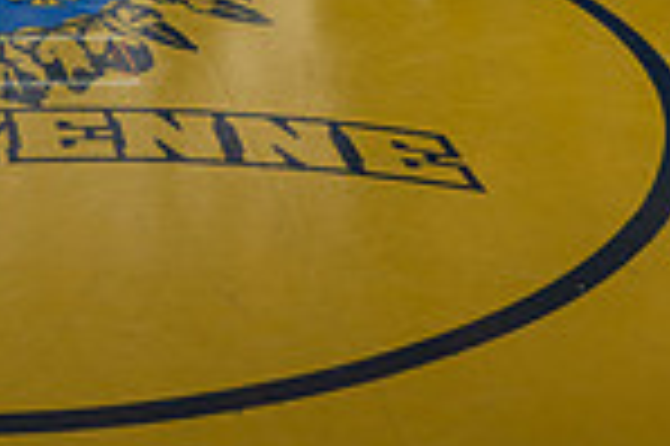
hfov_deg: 19.7
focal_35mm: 99
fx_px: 1840
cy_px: -373
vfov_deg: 12.5
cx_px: -72
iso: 125
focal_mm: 24
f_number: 8
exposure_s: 1/160
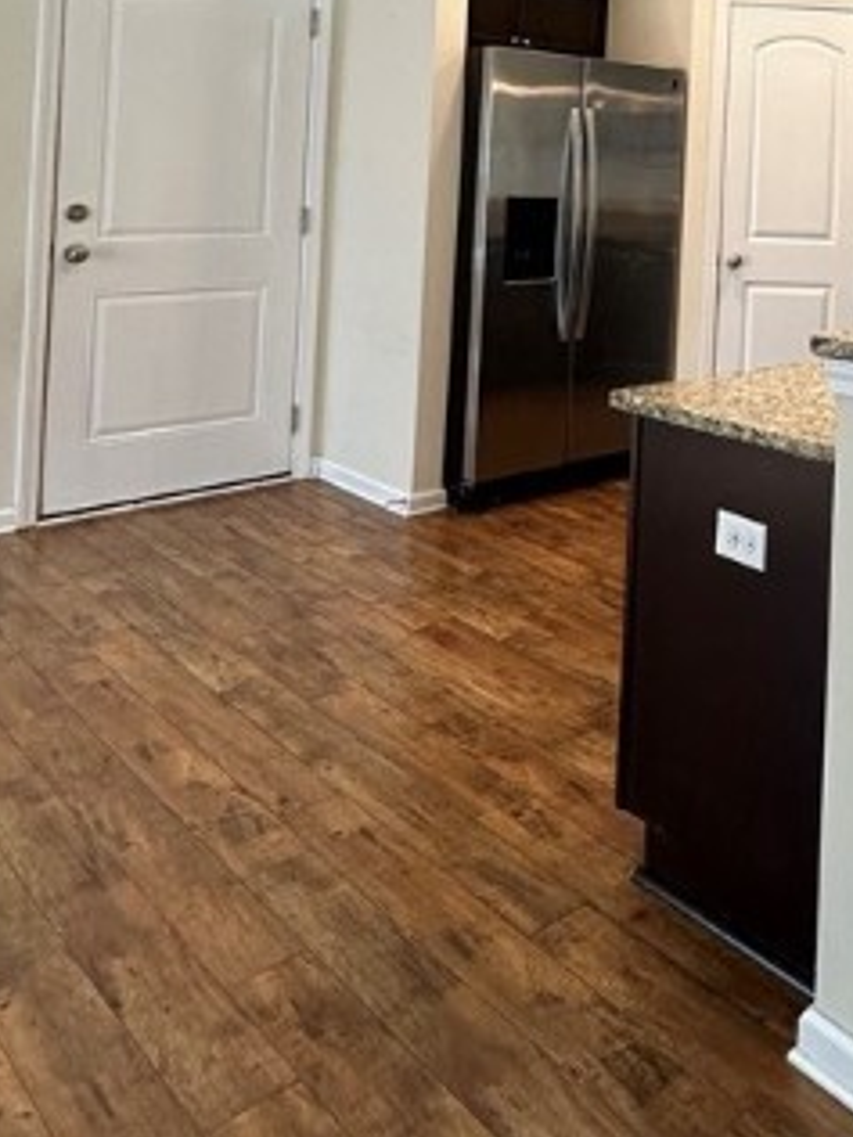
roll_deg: -2.4
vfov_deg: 49.4
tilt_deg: +0.8
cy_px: 162
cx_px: 932
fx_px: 1117
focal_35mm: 34
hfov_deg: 35.8
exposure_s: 1/120
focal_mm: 2.22
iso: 160
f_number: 2.2
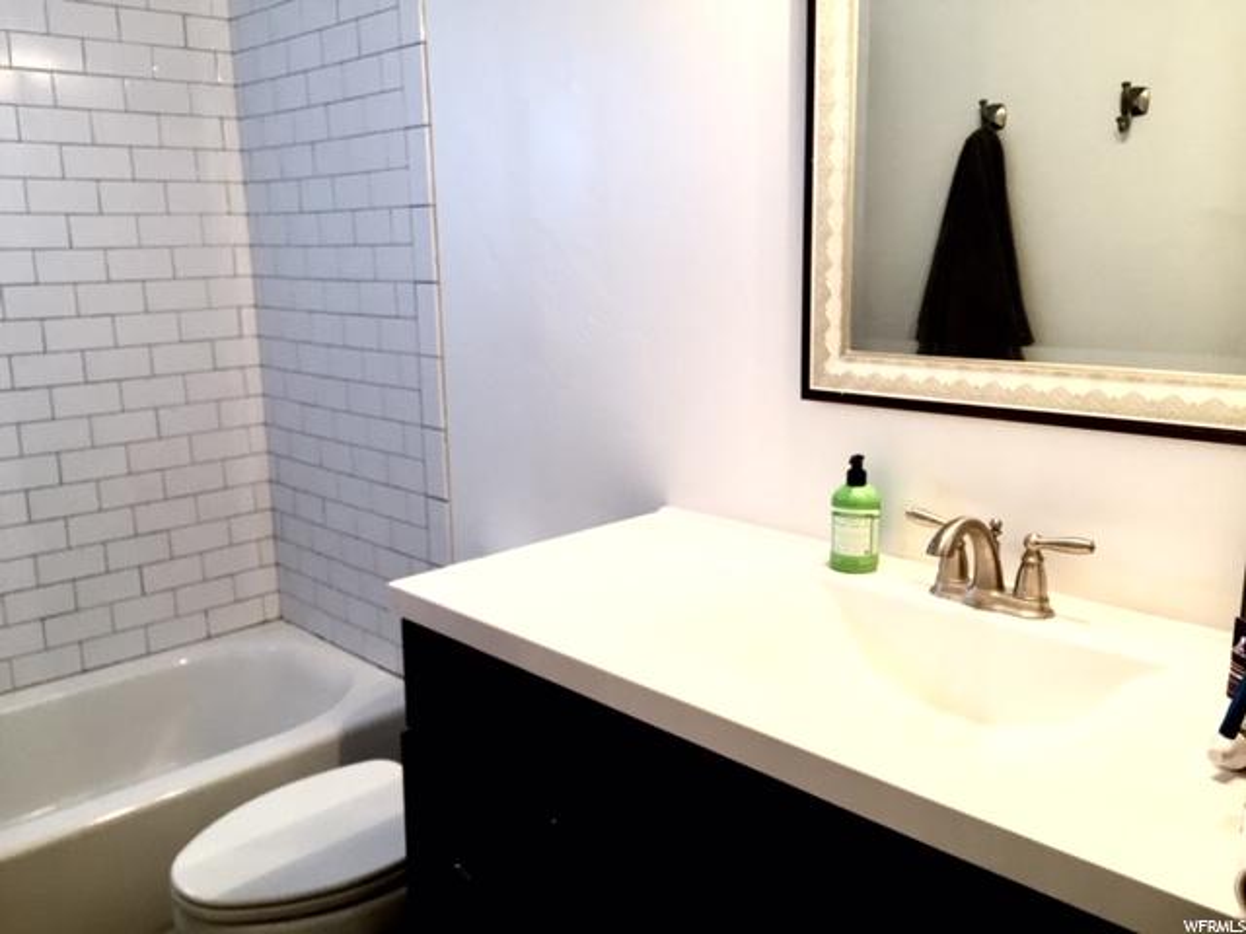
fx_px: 1044
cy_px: 467
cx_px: 623
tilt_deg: -11.8
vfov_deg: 48.2
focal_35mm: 29
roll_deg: +0.3
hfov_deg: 61.7
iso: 64
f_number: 2.2
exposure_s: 1/30
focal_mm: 4.15
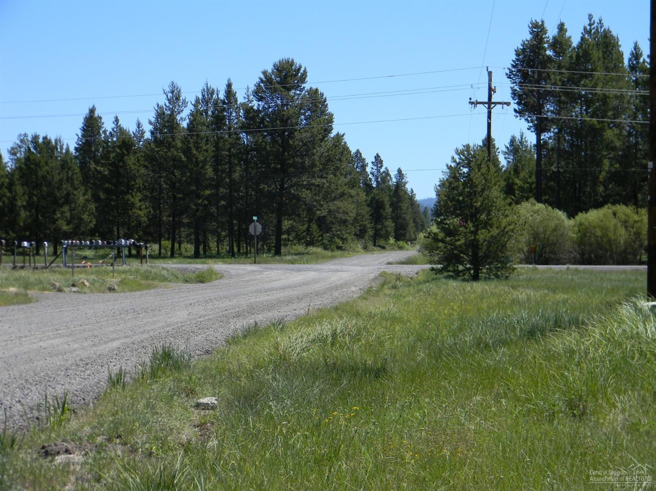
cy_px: 246
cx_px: 328
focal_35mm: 83
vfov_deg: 17.8
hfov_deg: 23.6
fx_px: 1572
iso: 80
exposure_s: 1/494
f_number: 4.5
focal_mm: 15.1
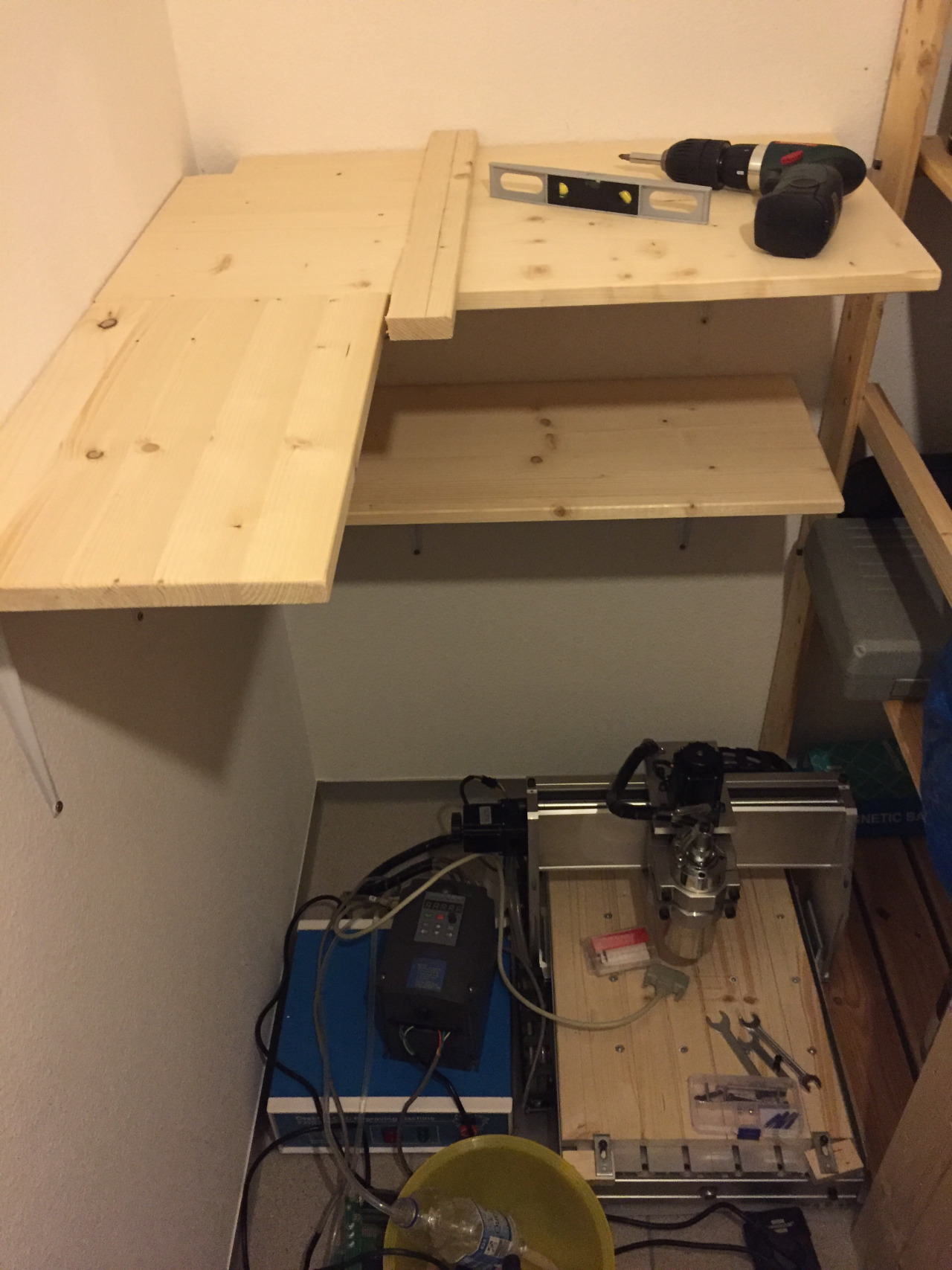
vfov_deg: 61.7
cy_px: 635
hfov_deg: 48.2
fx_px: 1064
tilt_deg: -38.9
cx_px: 476
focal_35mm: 29
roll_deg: +3.6
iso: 250
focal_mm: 4.15
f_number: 2.2
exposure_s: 1/25
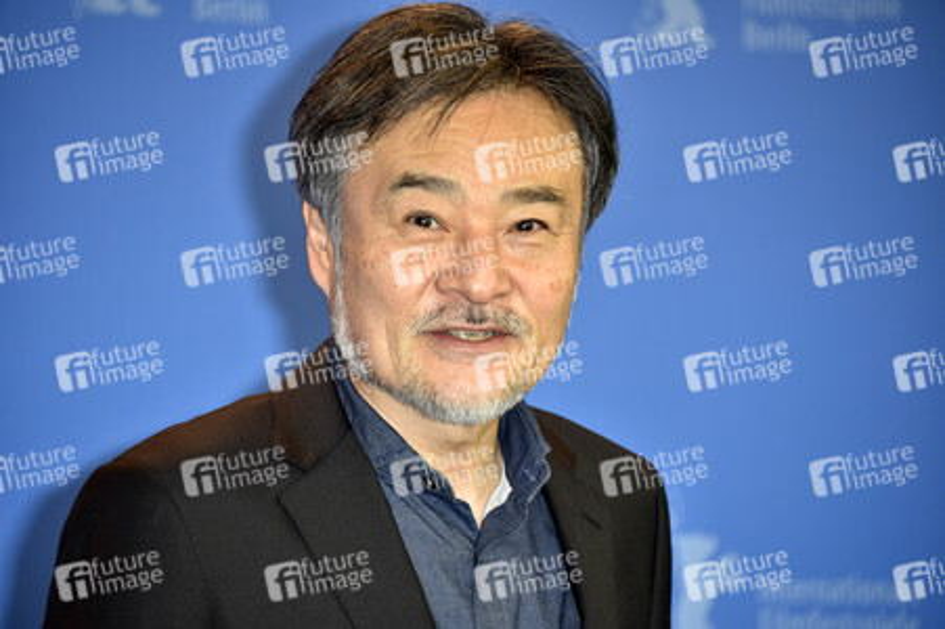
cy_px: 314
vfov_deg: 4.6
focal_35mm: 300
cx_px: 472
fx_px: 7869
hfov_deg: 6.9
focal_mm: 300
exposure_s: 1/125
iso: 640
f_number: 5.6
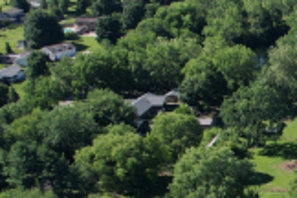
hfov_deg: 16.5
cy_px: 224
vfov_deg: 13.1
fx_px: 841
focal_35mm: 102
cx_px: 543
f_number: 2.8
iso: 130
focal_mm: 8.38
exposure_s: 1/1600
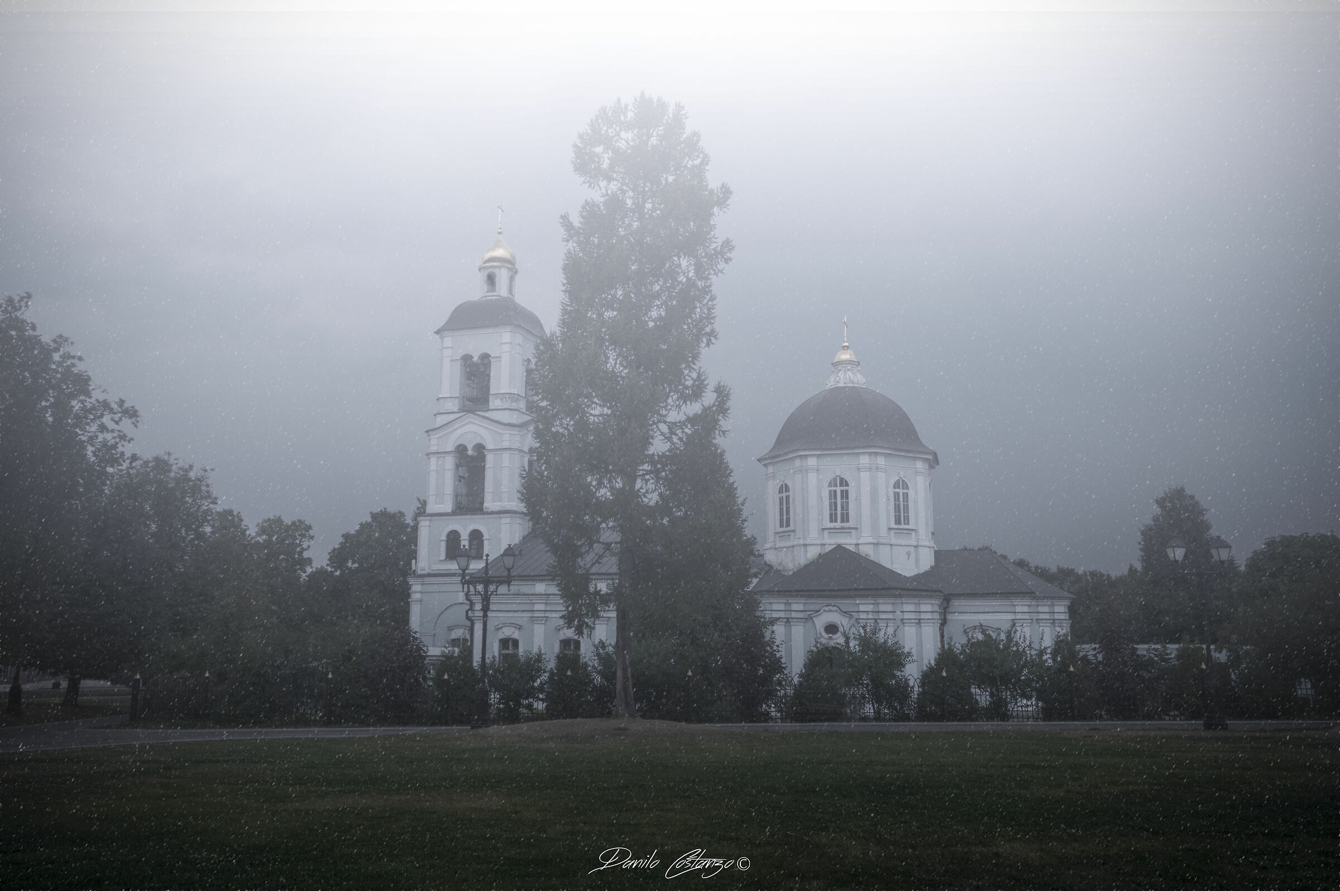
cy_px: 446
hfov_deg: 67.4
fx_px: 1004
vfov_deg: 47.9
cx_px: 670
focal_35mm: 27
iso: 180
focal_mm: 18
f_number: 5.6
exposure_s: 1/125
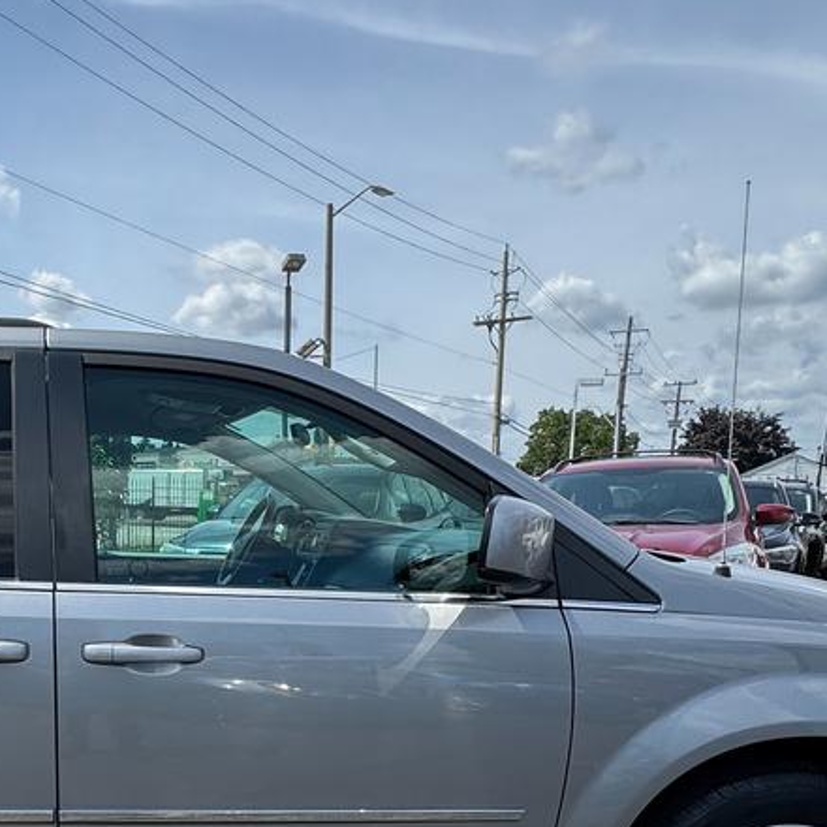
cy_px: 624
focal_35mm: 36
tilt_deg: -6.9
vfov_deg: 44.5
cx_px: 47
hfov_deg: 41.5
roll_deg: +1.1
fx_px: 973
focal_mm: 2.22
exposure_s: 1/1160
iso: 50
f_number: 2.2
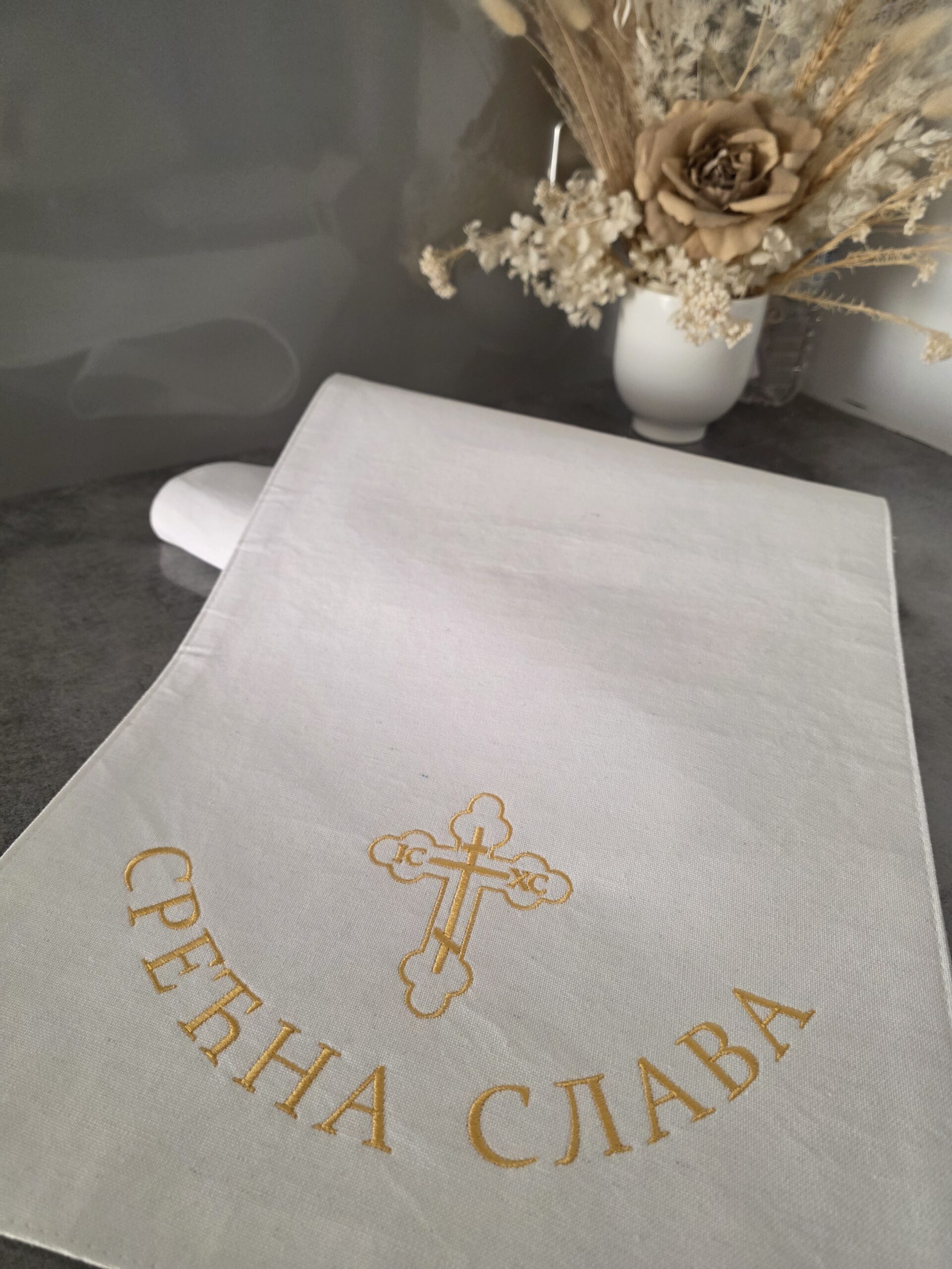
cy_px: 634
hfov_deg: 58.9
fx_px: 843
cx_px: 476
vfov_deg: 73.9
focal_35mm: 23
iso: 320
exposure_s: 1/120
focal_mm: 6.3
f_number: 1.7
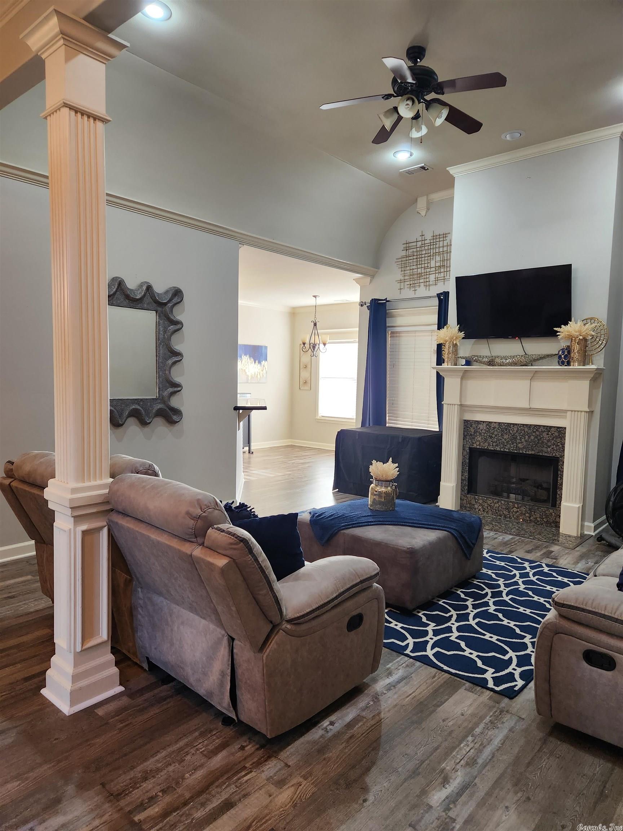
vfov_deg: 73.9
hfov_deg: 58.9
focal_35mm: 23
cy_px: 416
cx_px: 312
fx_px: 552
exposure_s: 1/120
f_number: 1.8
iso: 320
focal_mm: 5.4
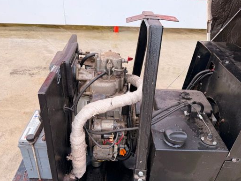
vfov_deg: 49.6
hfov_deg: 63.4
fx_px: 195
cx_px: 113
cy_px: 103
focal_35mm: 28
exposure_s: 1/898
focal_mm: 6.76
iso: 80
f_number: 1.78
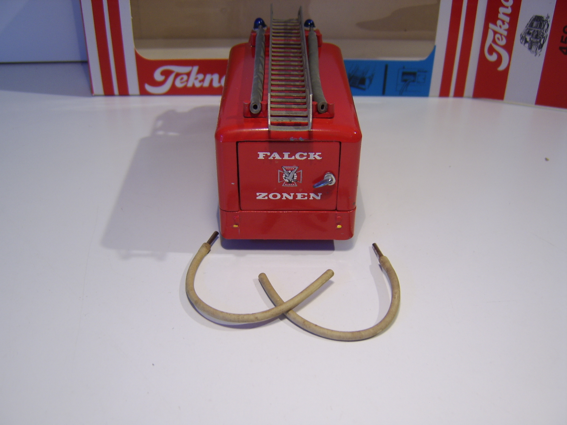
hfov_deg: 58.4
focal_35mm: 31
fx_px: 508
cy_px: 212
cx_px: 284
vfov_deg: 45.4
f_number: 2.7
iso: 71
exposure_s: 1/36
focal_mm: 8.13
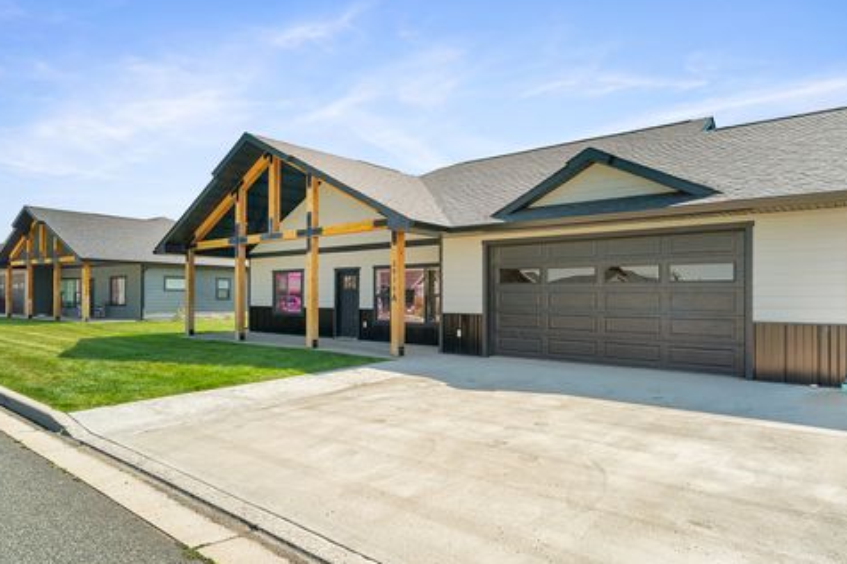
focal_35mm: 21
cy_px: 280
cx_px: 407
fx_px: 501
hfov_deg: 80.3
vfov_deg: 58.7
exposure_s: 1/2500
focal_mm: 20.3
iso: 640
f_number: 7.1
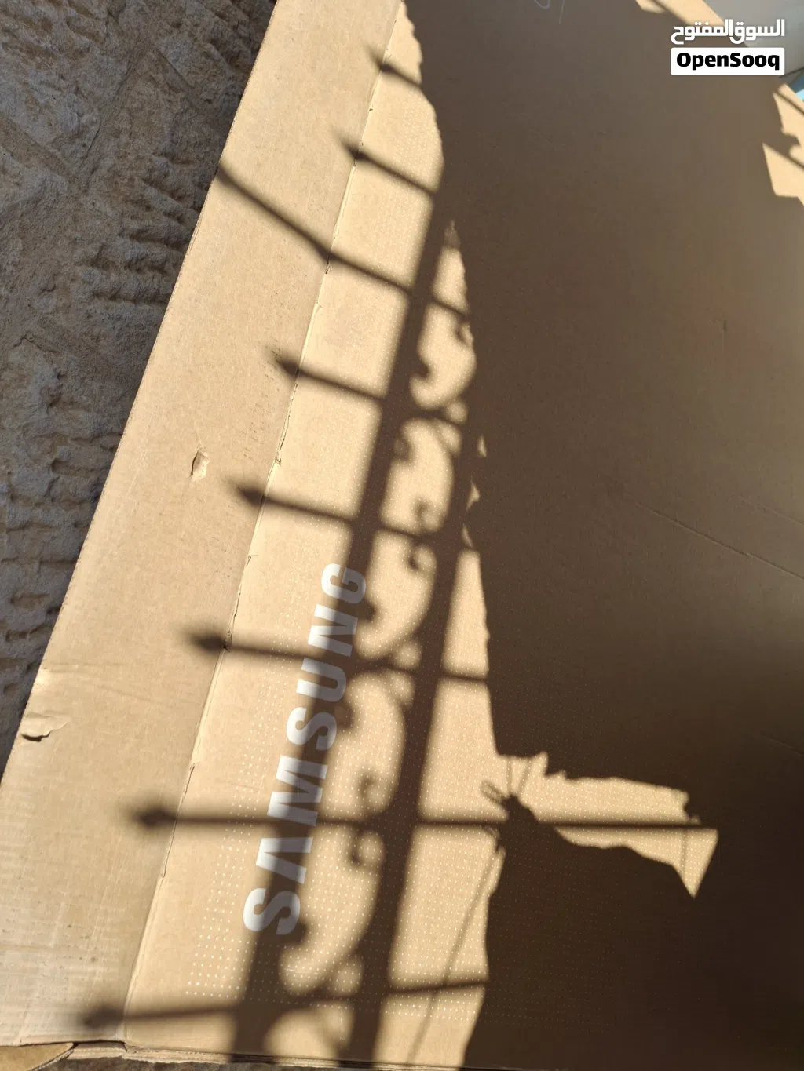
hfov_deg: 54.9
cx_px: 402
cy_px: 536
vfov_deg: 69.4
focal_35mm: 25
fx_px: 774
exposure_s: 1/894
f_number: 1.8
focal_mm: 4.69
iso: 25
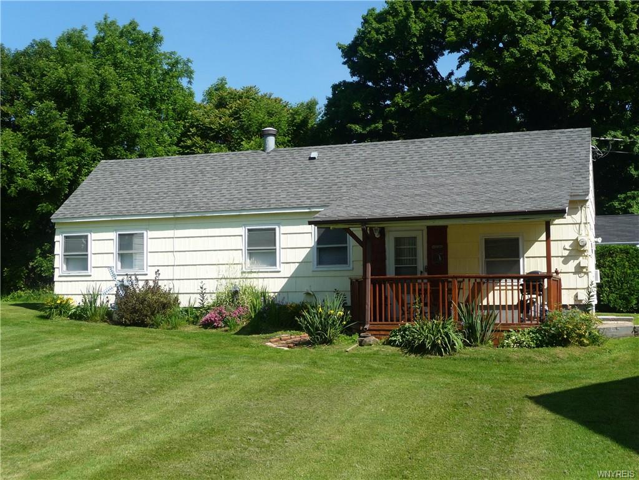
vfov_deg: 30.3
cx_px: 320
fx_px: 886
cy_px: 240
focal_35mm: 48
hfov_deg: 39.7
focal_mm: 8
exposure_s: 1/500
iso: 100
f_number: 4.2
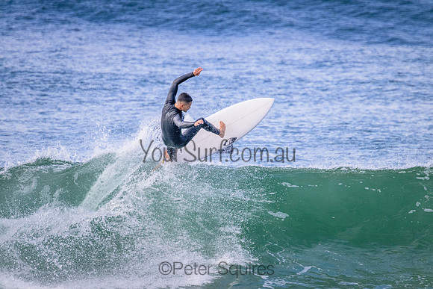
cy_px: 144
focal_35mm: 800
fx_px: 9624
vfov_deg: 1.7
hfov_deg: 2.6
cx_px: 216
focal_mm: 800
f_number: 11
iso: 3600
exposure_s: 1/2000
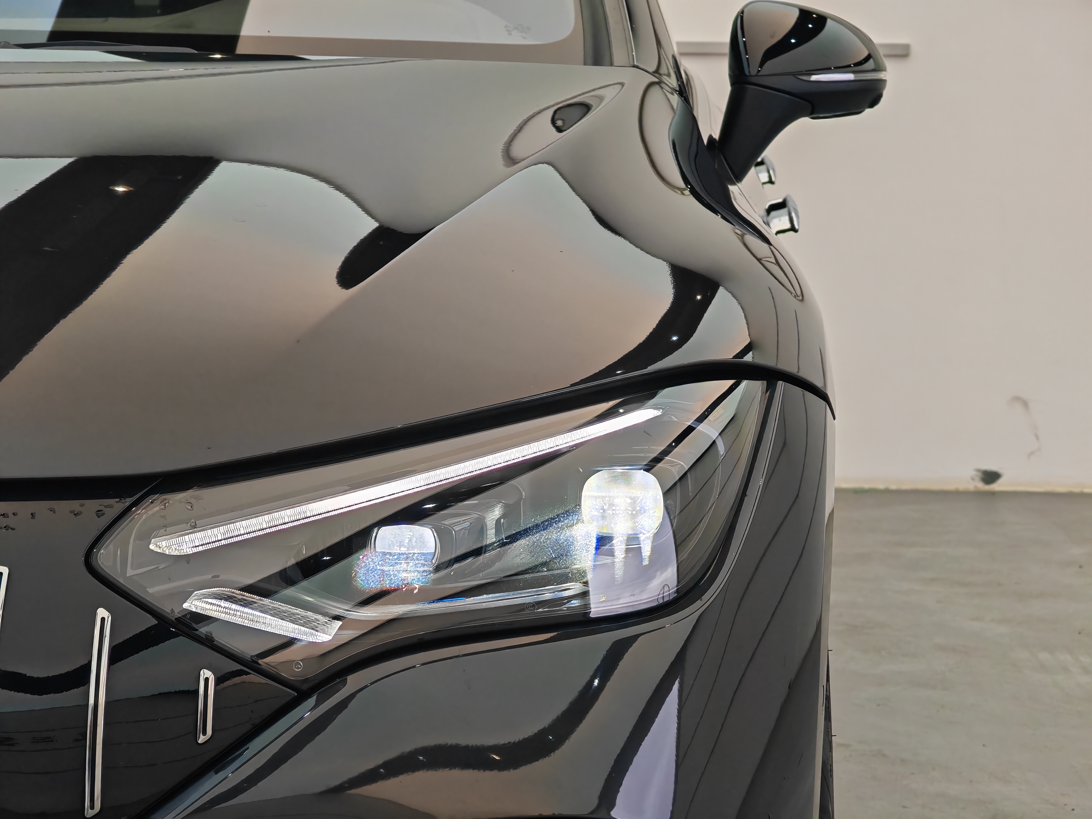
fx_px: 2997
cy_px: 410
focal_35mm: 95
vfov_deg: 15.6
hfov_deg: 20.7
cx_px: 546
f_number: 3
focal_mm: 14.92
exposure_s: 1/100
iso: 50
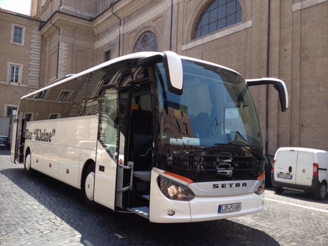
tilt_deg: +4.8
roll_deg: -1.4
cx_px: 164
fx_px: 313
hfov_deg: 55.4
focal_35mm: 33
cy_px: 123
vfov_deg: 42.9
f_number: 2.4
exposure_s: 1/404
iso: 50
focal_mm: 4.12
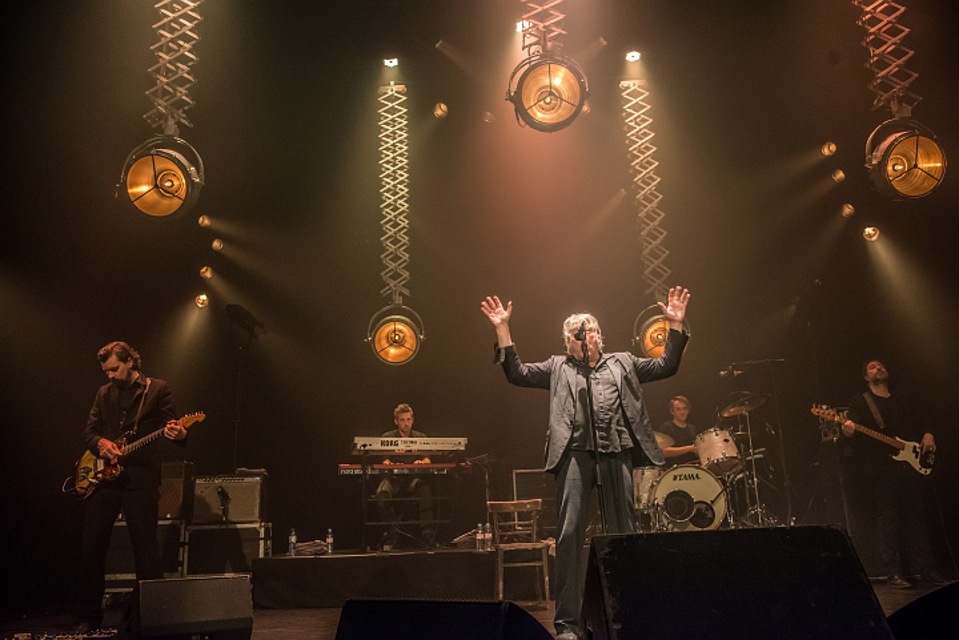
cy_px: 320
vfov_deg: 45.0
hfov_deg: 63.6
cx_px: 480
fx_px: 773
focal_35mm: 29
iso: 2500
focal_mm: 29
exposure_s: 1/100
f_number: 4.5
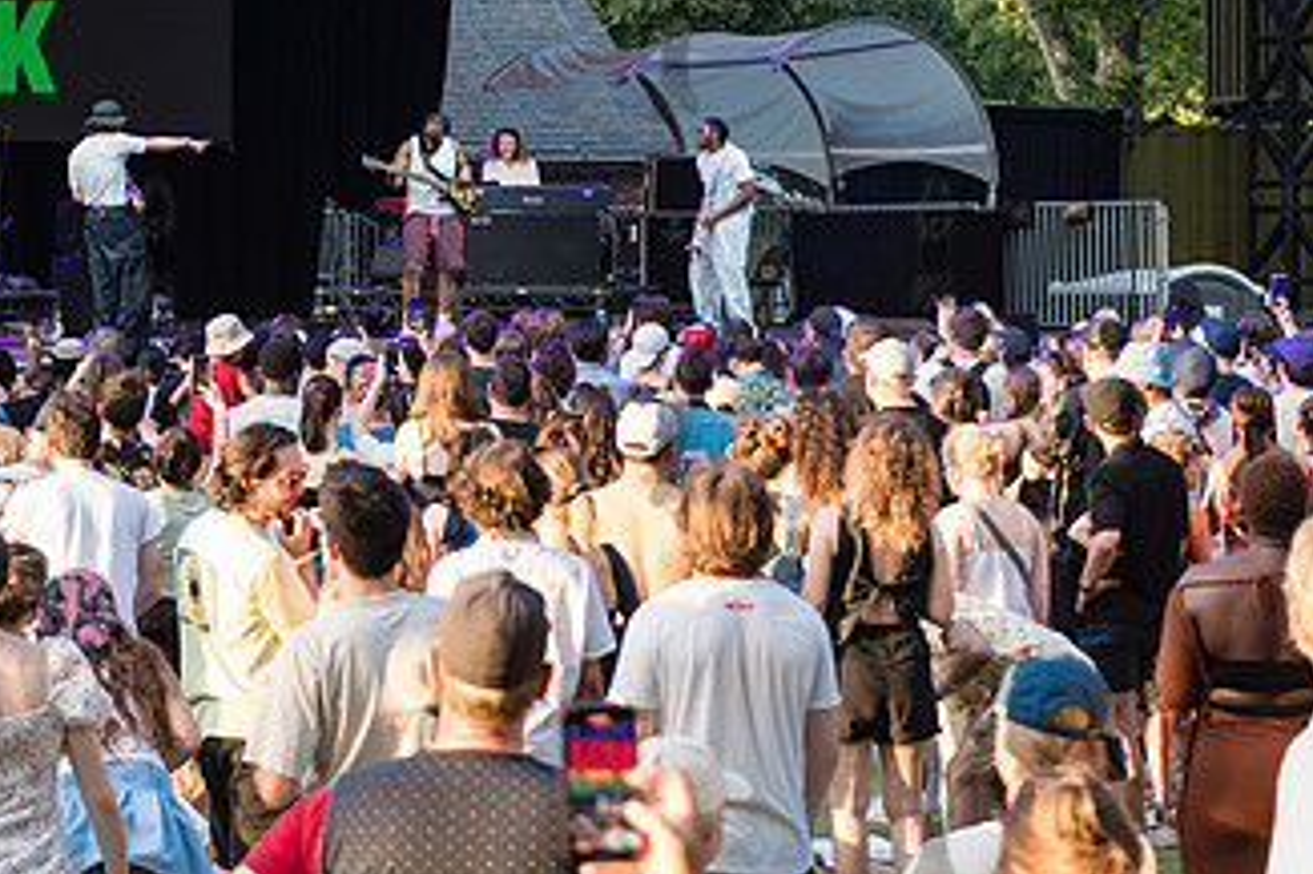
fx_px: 4557
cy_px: 240
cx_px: 153
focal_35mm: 125
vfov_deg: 10.9
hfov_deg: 16.2
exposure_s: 1/500
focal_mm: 70
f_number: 4
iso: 1000
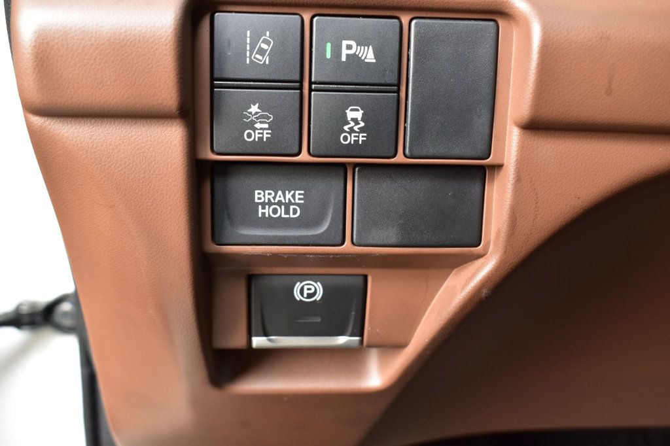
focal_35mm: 44
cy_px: 223
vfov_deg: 30.8
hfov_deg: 45.0
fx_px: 809
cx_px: 335
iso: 400
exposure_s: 1/25
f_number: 7.1
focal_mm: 29
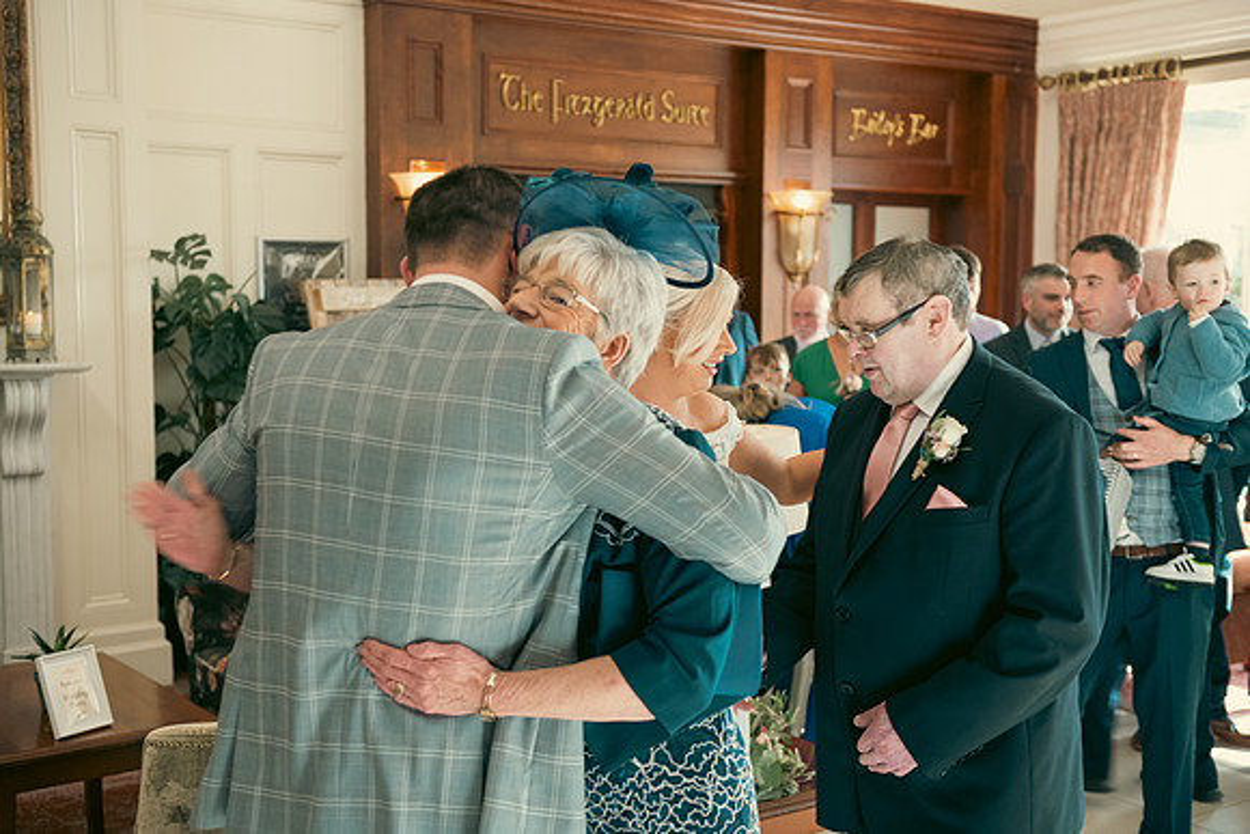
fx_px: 1563
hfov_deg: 43.6
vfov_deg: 29.9
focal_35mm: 45
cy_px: 417
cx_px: 625
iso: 400
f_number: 3.5
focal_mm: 45
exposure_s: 1/80
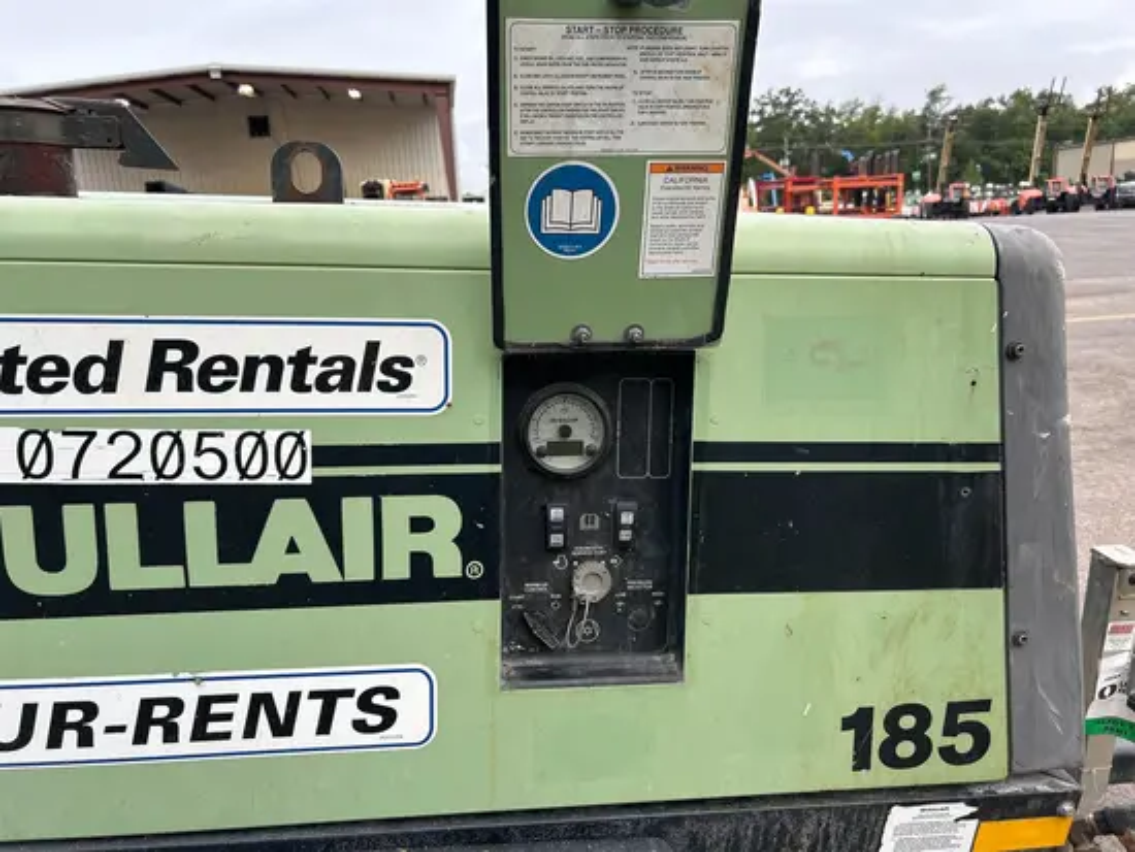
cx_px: 568
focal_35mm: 26
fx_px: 853
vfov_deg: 53.1
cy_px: 426
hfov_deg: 67.3
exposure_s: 1/284
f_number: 1.5
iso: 40
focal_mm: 5.7
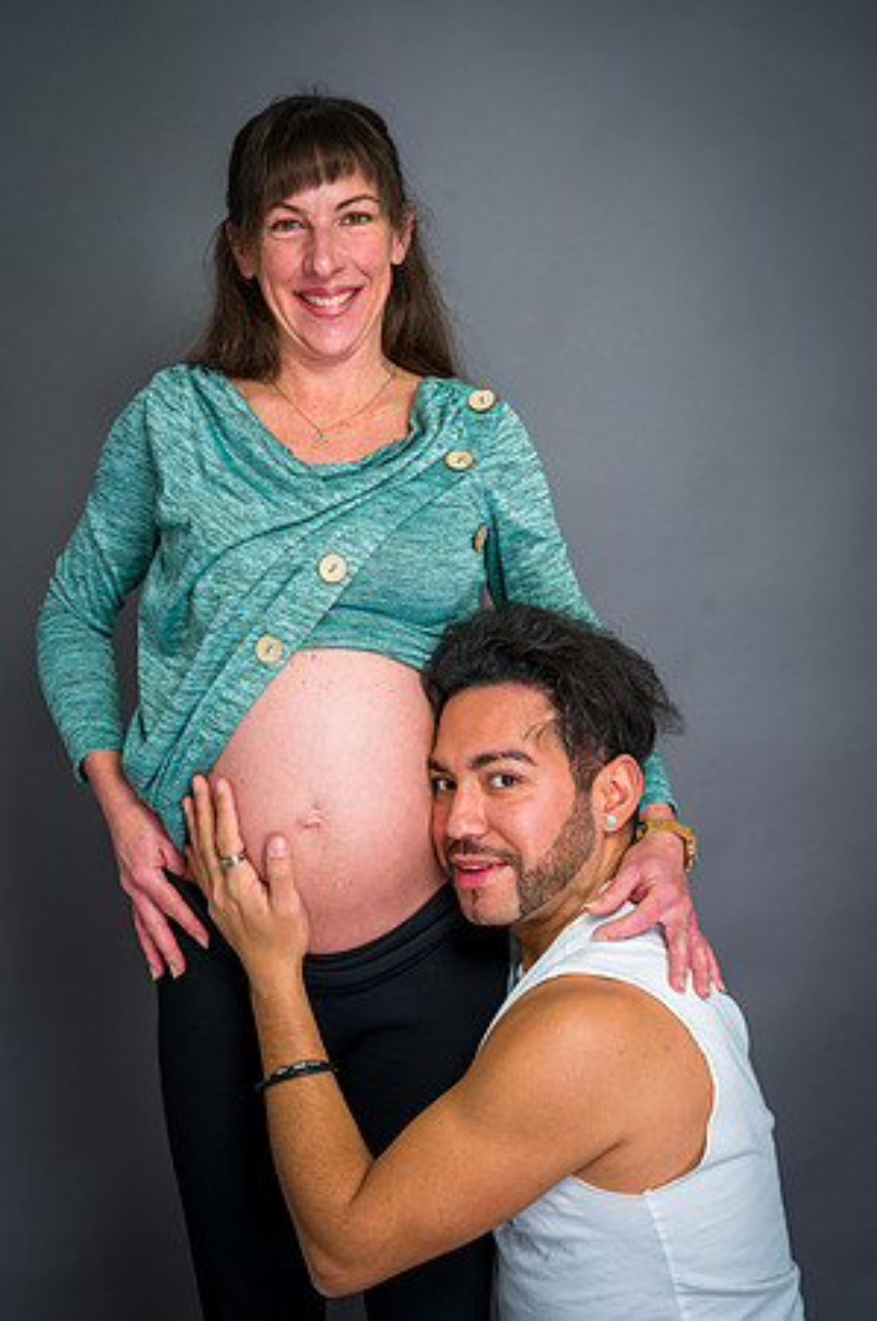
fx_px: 2197
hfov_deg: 22.6
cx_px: 438
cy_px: 660
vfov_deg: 33.4
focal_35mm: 60
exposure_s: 1/125
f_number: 6.3
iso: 200
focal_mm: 60
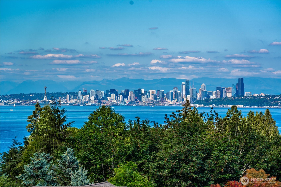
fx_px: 1561
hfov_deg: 10.3
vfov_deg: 6.9
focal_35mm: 200
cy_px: 94
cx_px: 140
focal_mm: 200
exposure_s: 1/250
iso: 100
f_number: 6.3
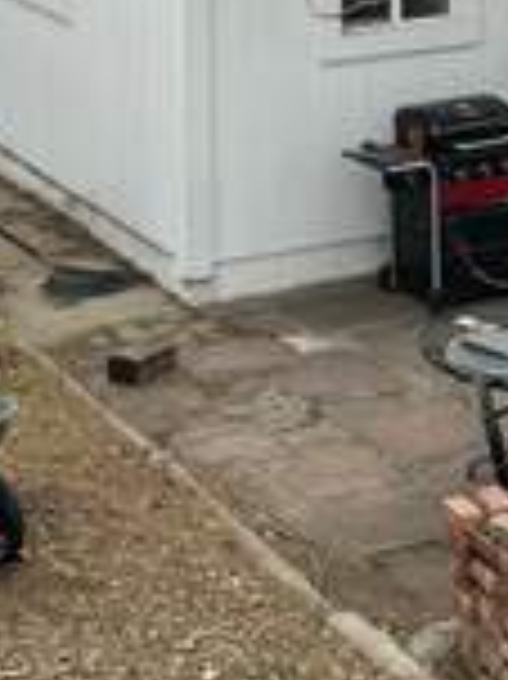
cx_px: 261
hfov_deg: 11.7
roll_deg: -0.4
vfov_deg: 15.0
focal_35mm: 127
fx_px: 2489
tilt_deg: -6.4
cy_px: -144
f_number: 1.78
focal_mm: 6.86
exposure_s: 1/1848
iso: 64
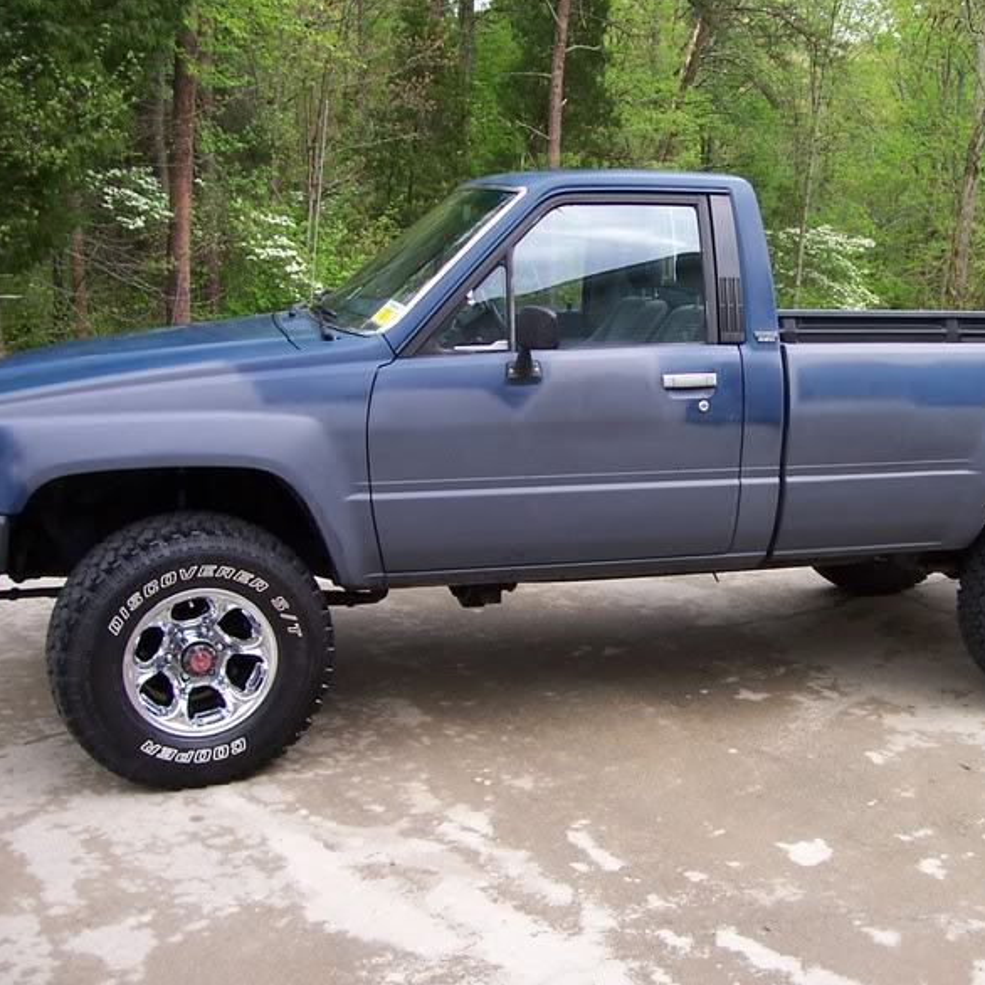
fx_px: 1320
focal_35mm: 41
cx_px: 659
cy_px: 496
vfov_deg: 40.9
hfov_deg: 40.4
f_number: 2.7
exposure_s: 1/90
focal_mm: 5.6
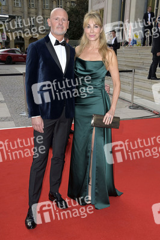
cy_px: 120
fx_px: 300
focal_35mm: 45
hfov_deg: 29.8
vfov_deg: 43.6
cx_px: 80
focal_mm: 45
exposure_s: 1/250
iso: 800
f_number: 6.3
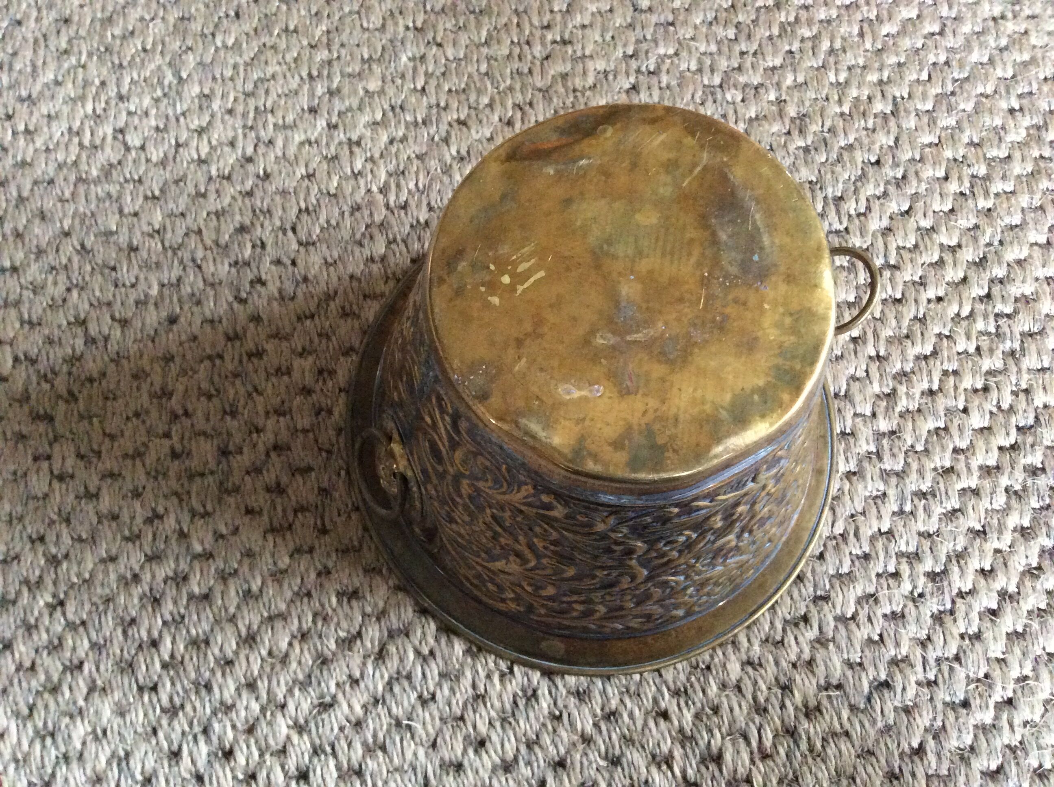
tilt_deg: -74.2
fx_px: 973
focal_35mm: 32
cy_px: 394
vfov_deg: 44.1
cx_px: 527
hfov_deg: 56.9
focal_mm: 3.3
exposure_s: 1/17
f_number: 2.4
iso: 400
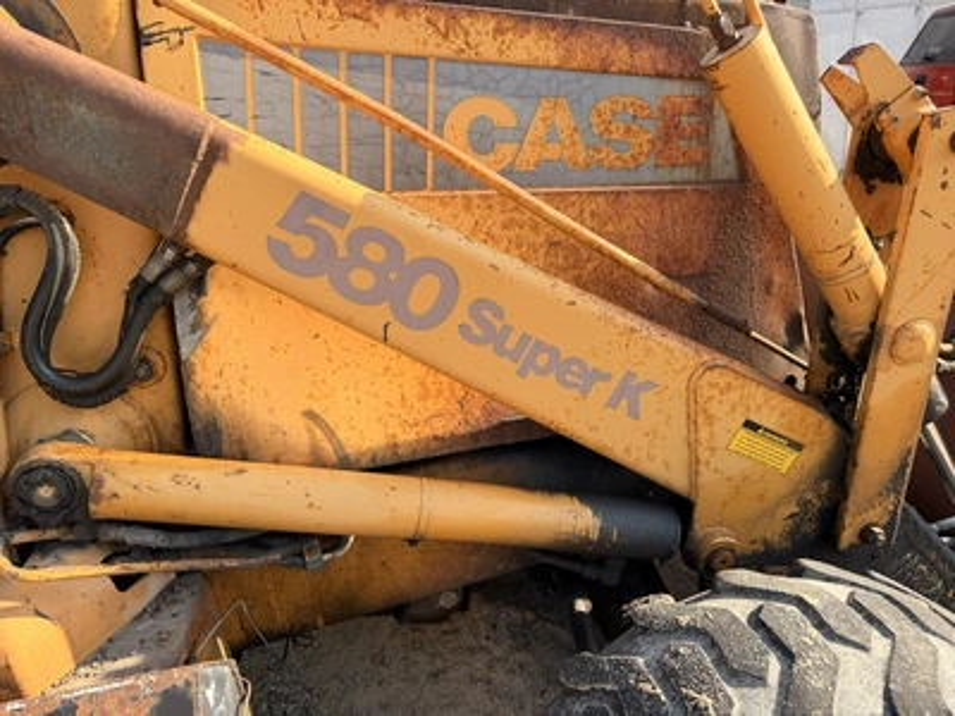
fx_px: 662
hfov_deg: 71.6
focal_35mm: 24
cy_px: 358
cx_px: 478
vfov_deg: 56.8
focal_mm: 6.76
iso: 100
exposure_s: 1/1156
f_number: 1.78
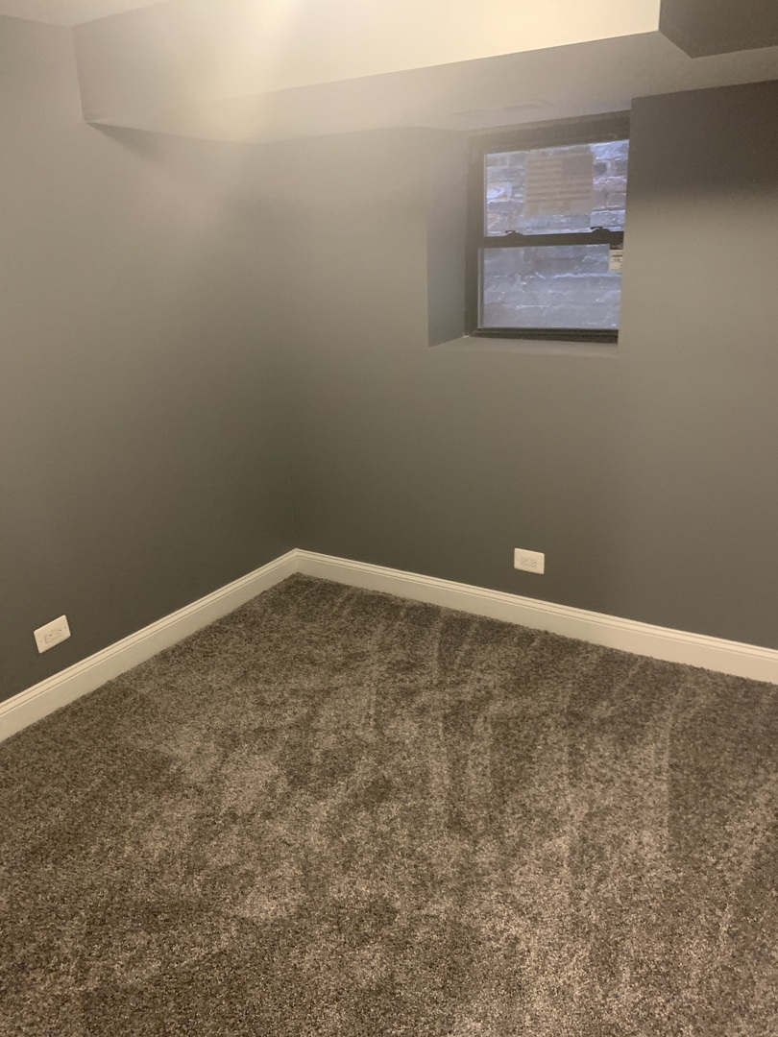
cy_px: 518
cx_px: 389
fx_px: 779
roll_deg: +1.6
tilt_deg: -17.7
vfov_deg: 67.3
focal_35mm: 26
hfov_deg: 53.1
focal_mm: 4.25
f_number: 1.8
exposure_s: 1/30
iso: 640
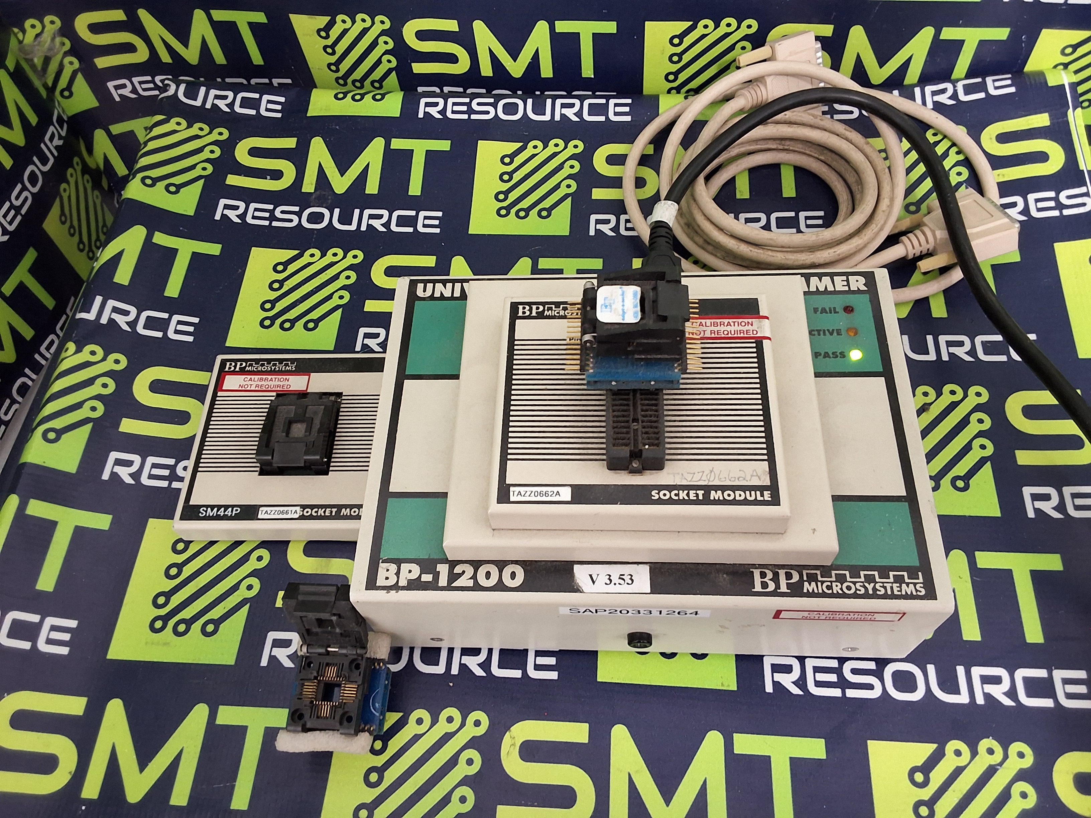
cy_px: 409
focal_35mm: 28
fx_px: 882
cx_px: 546
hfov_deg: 63.4
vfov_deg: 49.7
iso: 320
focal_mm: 2.91
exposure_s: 1/20
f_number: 1.9
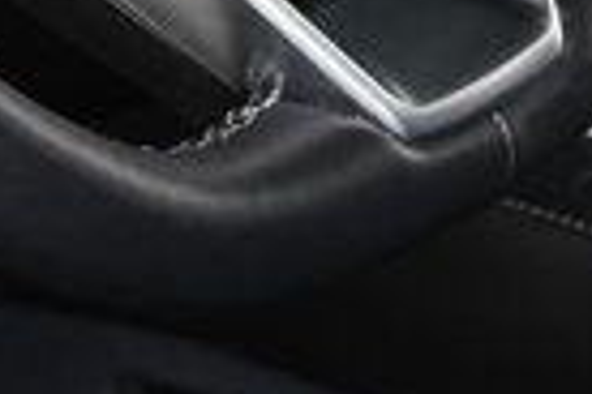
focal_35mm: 290
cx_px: -236
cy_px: -390
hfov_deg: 7.0
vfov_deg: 4.7
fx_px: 4769
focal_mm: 26
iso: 100
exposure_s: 1/160
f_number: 3.8
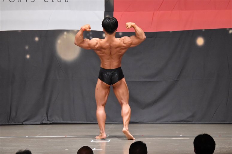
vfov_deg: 6.3
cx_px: 116
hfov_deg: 9.5
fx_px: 1398
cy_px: 77
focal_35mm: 217
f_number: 5.6
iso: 8000
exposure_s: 1/400
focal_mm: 145
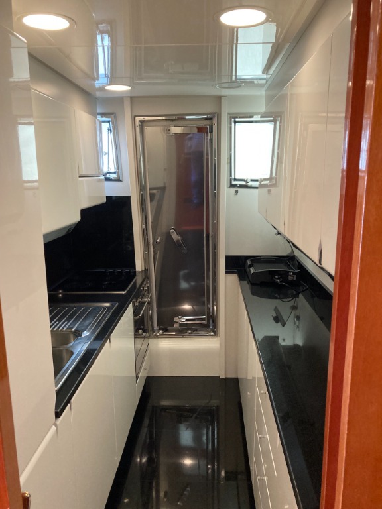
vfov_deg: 63.4
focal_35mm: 28
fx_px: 412
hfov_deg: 49.7
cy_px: 254
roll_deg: +0.5
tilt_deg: -9.2
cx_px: 191
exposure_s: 1/60
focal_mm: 3.99
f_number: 1.8
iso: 250
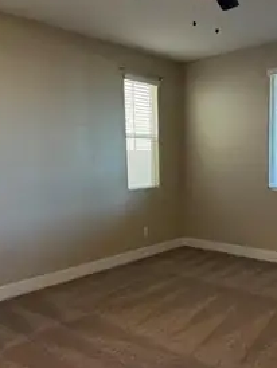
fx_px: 373
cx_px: 190
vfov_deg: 52.6
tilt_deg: -4.5
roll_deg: +1.2
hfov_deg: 40.1
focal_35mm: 35
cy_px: 191
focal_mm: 6.76
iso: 200
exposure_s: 1/120
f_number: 1.78
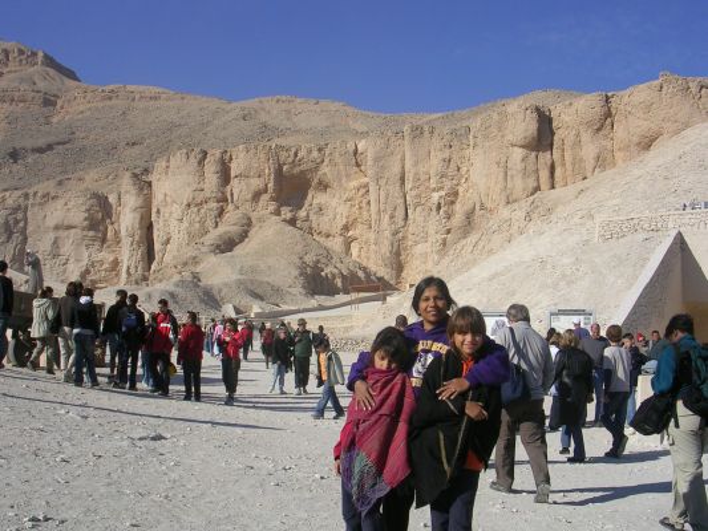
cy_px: 266
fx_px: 777
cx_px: 354
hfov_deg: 49.0
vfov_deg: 37.7
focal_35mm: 38
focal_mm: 5.8
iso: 50
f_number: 5.6
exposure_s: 1/564
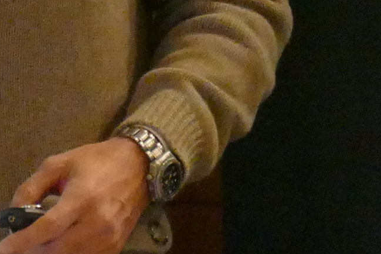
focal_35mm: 831
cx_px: -70
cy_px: -162
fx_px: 8798
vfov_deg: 1.7
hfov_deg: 2.5
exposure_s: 1/125
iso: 3200
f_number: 3.9
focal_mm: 50.69
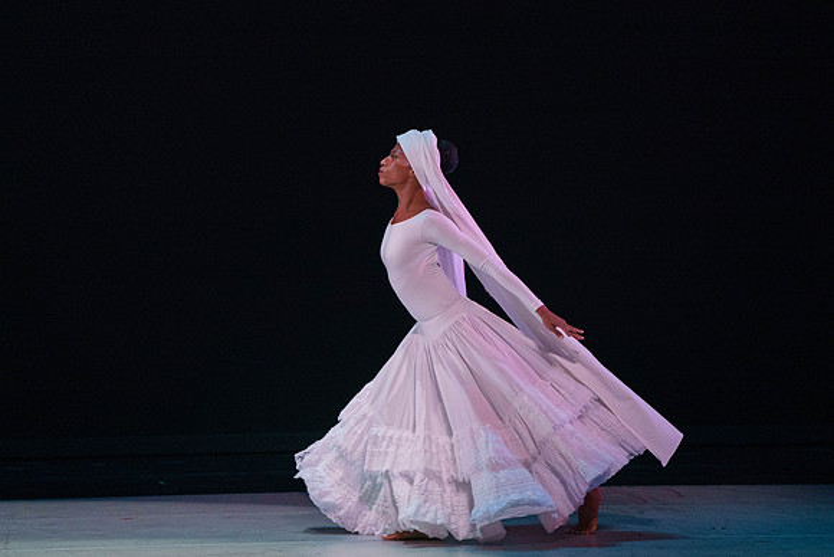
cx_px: 475
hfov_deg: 4.5
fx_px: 10556
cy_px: 301
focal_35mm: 456
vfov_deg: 3.0
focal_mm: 400
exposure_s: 1/400
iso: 5000
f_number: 6.3
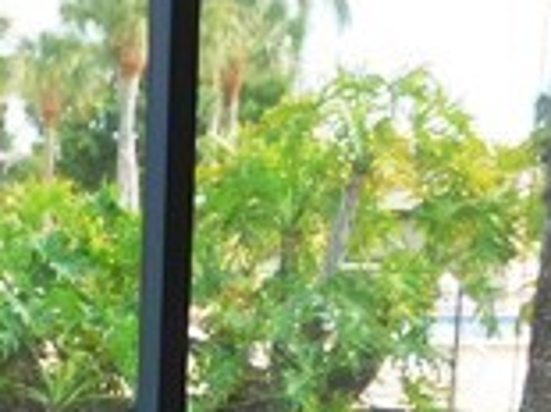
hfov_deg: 19.7
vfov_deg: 15.0
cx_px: -60
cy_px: 501
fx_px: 1511
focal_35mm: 95
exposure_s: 1/250
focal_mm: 4
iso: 125
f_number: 3
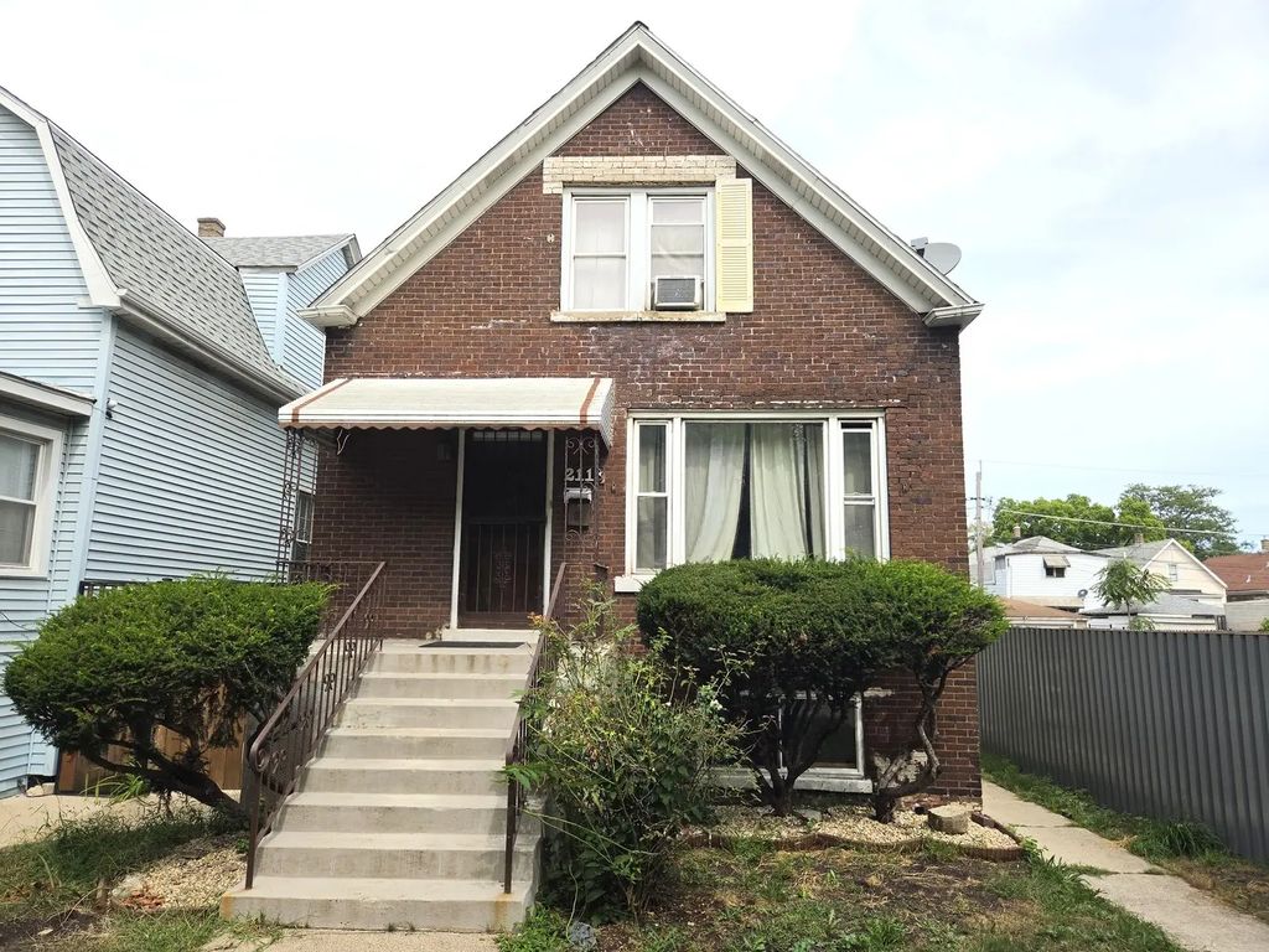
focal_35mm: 23
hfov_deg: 73.9
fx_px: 843
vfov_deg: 58.9
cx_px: 634
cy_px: 476
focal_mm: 5.4
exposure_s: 1/3892
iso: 80
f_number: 1.8
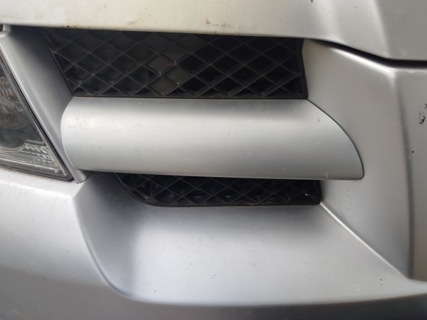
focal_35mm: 26
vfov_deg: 53.0
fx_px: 321
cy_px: 165
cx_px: 225
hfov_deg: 67.3
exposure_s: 1/232
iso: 50
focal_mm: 5.31
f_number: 1.7
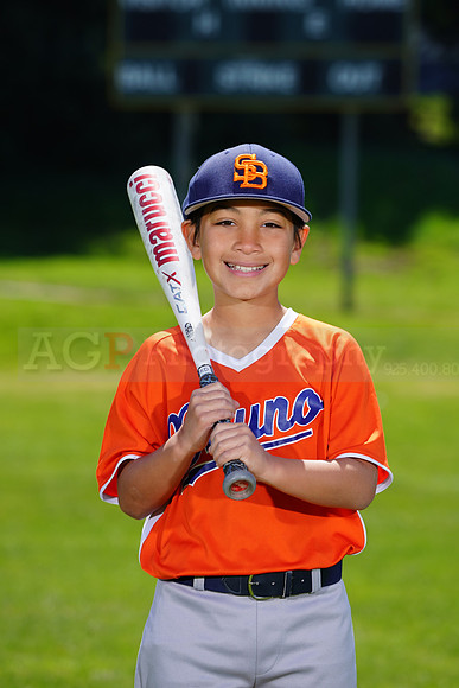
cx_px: 230
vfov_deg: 7.9
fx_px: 4950
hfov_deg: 5.3
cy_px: 344
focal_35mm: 259
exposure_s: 1/250
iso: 100
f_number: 8
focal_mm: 259
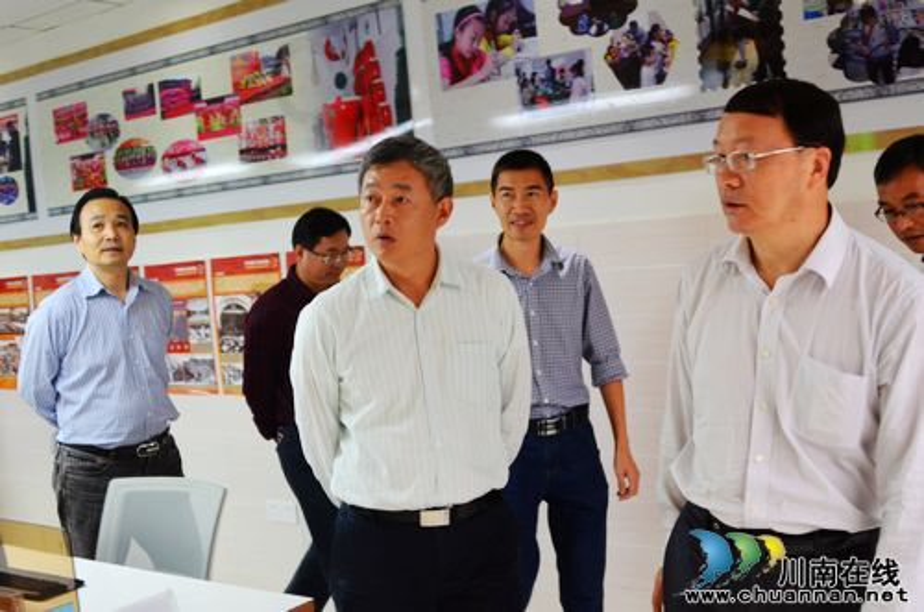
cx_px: 462
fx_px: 1076
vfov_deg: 31.7
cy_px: 306
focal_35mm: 42
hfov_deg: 46.5
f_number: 3.5
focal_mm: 28
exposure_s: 1/45
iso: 640
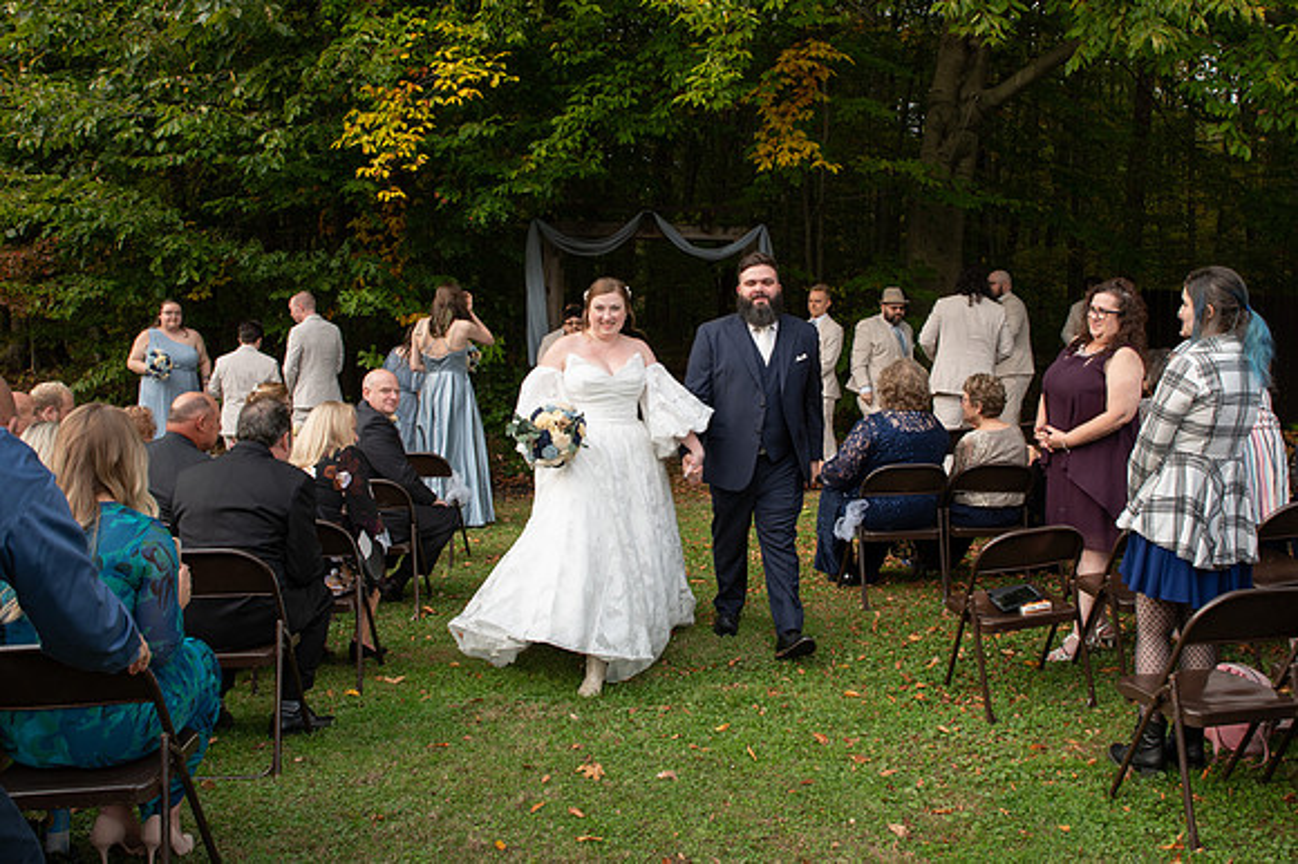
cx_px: 706
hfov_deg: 58.0
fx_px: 1168
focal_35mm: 32
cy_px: 344
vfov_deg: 40.4
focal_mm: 24
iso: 400
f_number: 6.3
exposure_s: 1/200
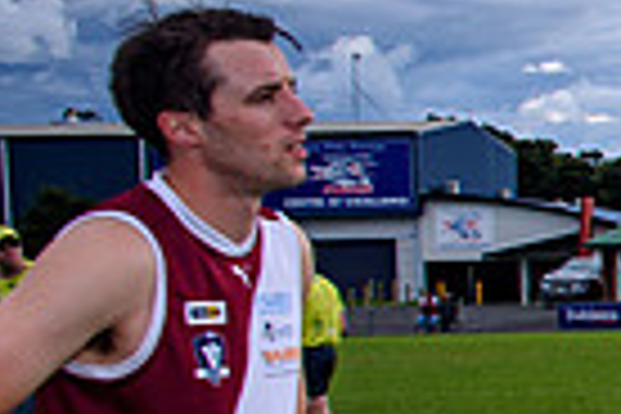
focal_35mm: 128
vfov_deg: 10.6
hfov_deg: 12.3
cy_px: 417
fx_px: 2208
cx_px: 1545
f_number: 8
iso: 100
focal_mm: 16
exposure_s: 1/160
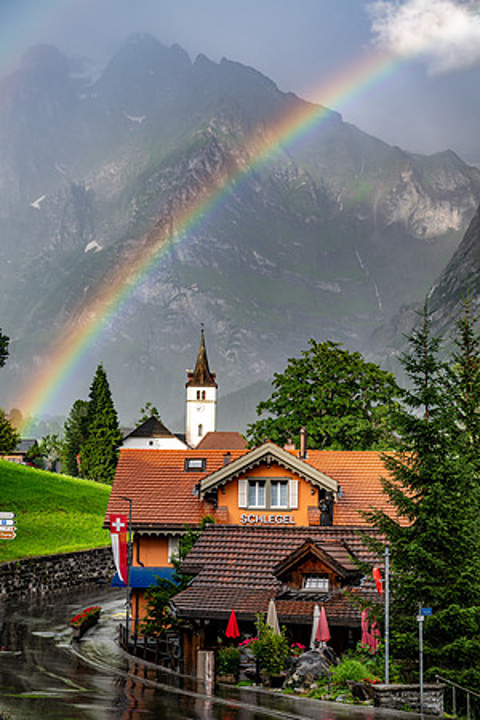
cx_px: 240
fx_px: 1160
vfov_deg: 34.5
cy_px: 360
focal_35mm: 58
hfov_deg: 23.4
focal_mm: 58
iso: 160
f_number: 9
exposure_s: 1/100
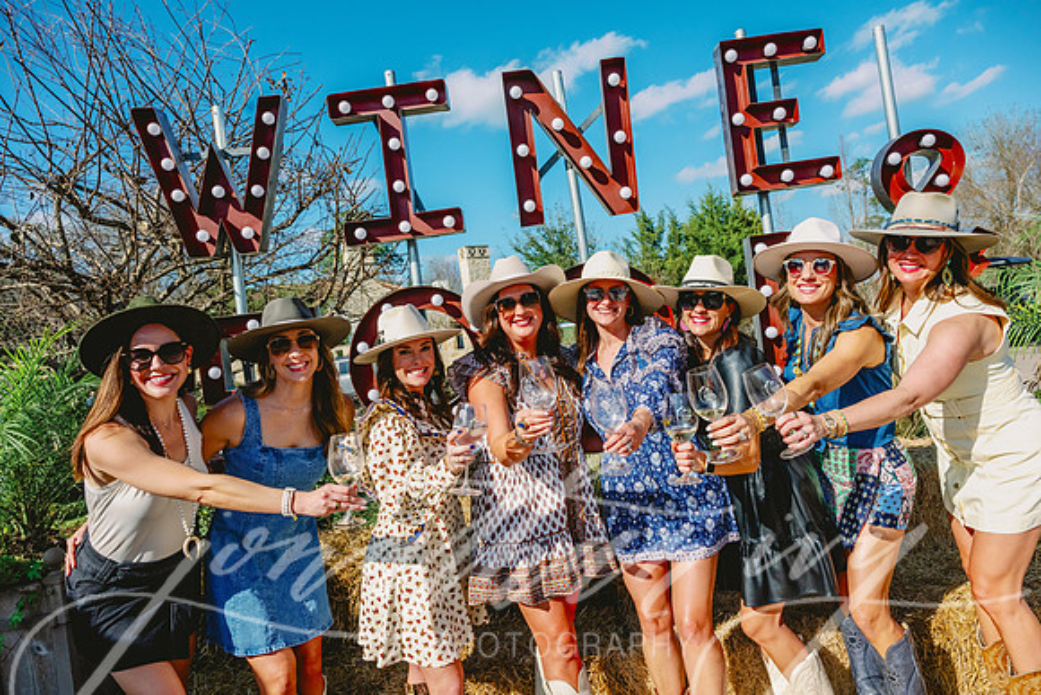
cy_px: 348
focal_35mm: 24
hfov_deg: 73.7
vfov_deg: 53.2
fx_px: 694
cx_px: 520
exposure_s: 1/3200
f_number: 7.1
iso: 800
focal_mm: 24
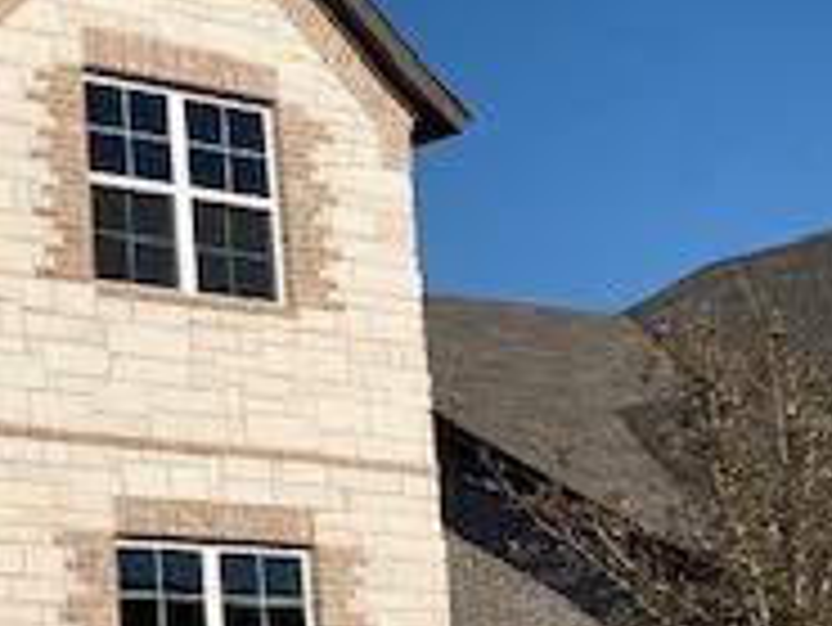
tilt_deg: +10.5
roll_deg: +1.0
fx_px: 2165
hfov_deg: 18.6
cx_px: -508
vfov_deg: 16.4
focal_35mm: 90
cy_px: 423
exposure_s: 1/4673
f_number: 1.8
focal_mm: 4.25
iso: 25
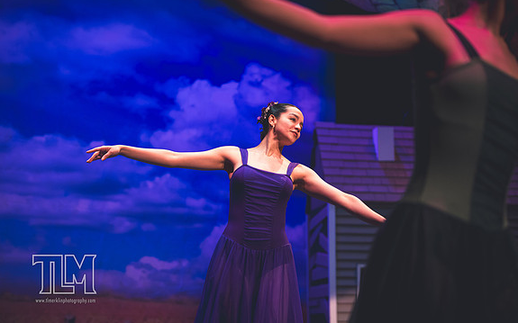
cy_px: 170
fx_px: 1016
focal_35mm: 72
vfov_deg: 18.1
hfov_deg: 28.6
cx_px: 260
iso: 1400
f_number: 2.8
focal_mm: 70
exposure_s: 1/250
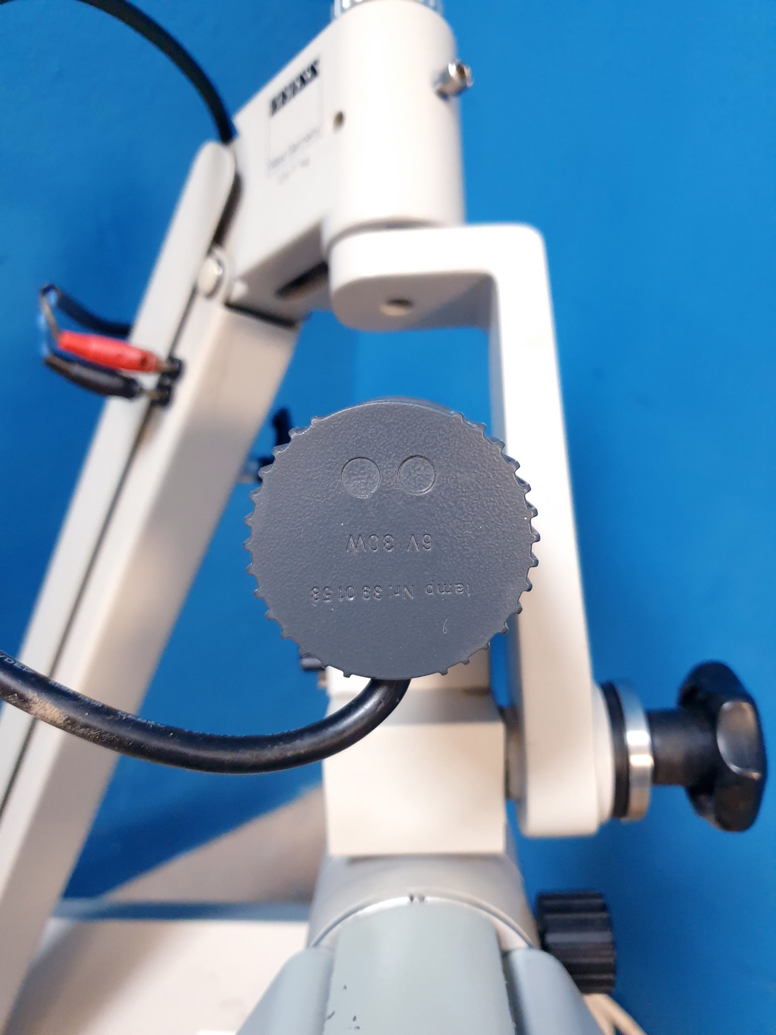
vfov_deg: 67.3
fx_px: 777
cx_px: 388
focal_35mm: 26
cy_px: 518
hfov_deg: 53.1
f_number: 1.5
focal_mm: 4.3
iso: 320
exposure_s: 1/50
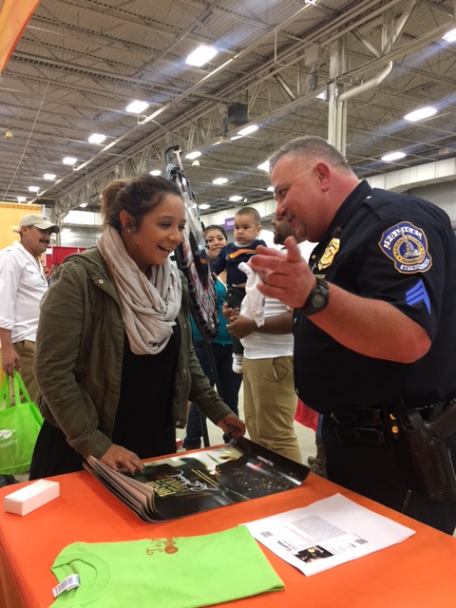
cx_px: 228
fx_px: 509
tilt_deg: -0.5
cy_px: 304
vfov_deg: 61.7
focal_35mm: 29
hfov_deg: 48.2
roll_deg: -1.1
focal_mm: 4.15
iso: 50
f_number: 2.2
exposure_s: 1/15
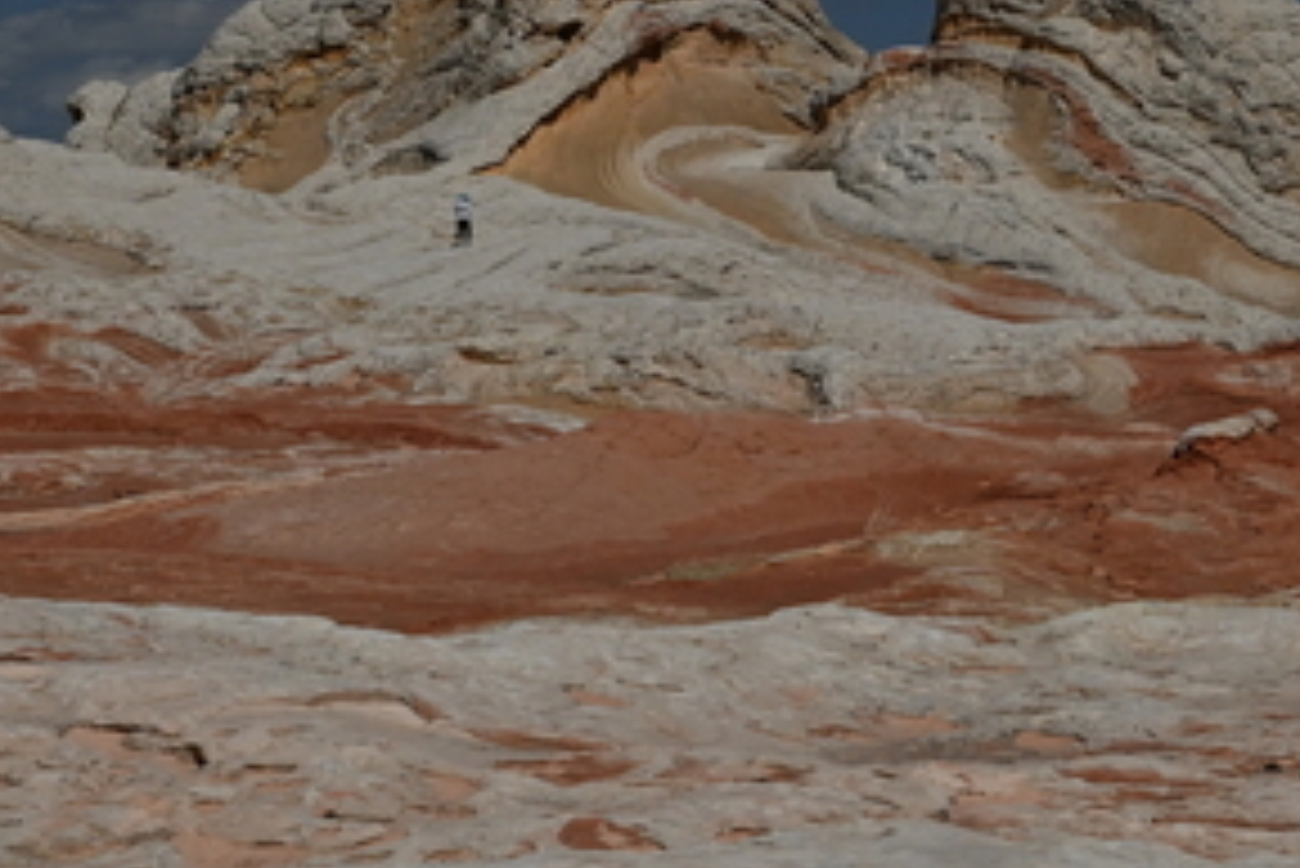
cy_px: 101
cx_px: 1107
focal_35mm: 122
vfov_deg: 11.2
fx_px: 4408
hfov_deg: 16.6
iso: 400
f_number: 6.3
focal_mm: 42
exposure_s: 1/4000
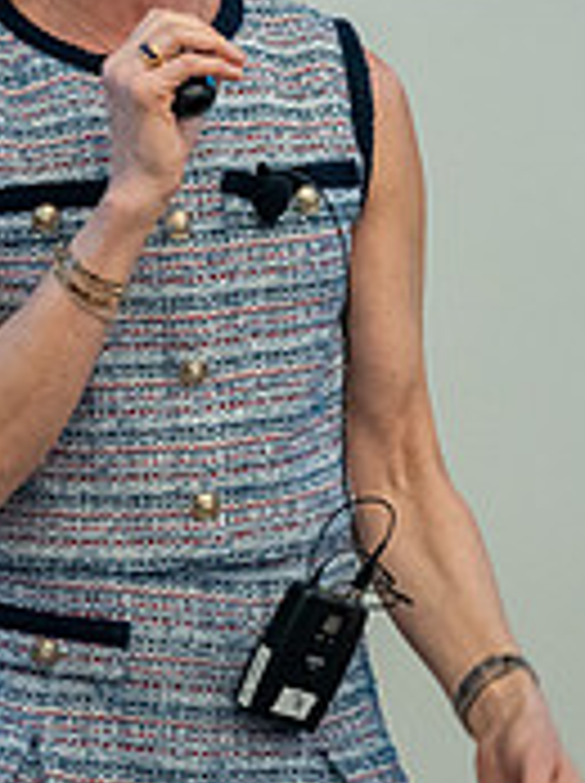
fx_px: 15857
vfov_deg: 2.8
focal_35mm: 702
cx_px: -16
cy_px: 66
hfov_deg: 2.1
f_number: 2.8
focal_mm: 200
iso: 2000
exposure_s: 1/160
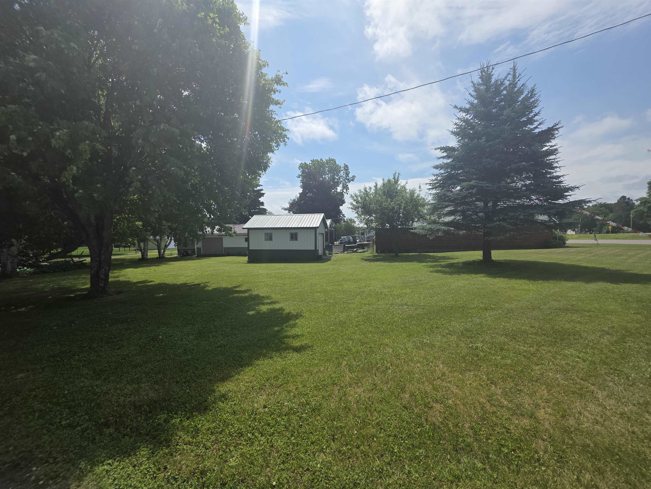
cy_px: 244
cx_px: 326
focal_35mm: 13
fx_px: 244
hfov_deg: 106.2
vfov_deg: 89.9
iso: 40
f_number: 1.9
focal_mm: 2.2
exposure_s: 1/2579
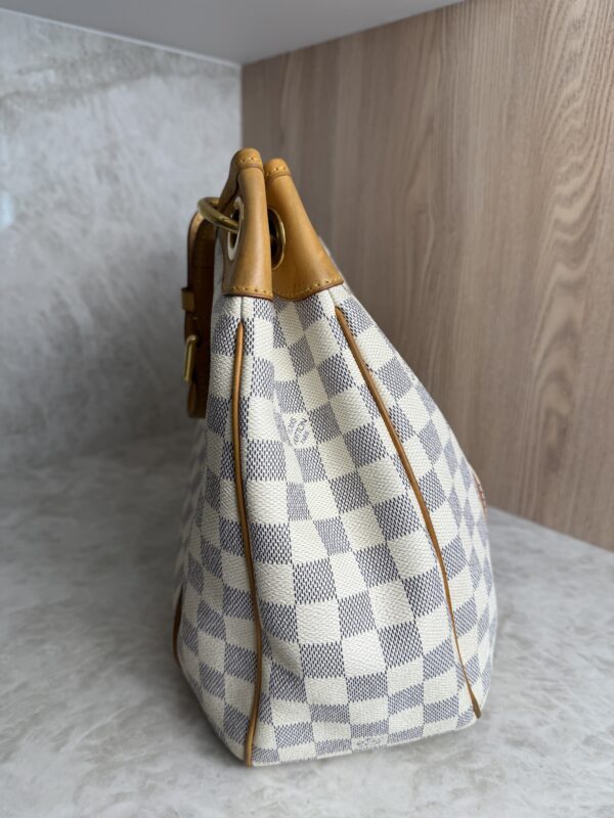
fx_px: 568
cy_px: 409
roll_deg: -1.5
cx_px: 307
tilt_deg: -17.6
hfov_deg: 56.8
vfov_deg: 71.6
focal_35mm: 24
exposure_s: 1/184
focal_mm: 6.76
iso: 64
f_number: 1.78
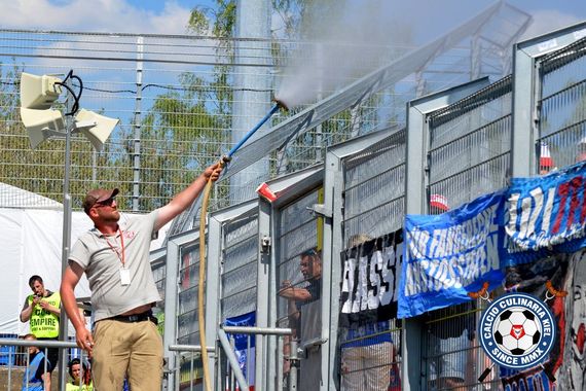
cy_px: 196
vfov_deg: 11.1
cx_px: 293
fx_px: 2002
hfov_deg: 16.7
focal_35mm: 123
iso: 400
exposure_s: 1/1600
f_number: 6.3
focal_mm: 82
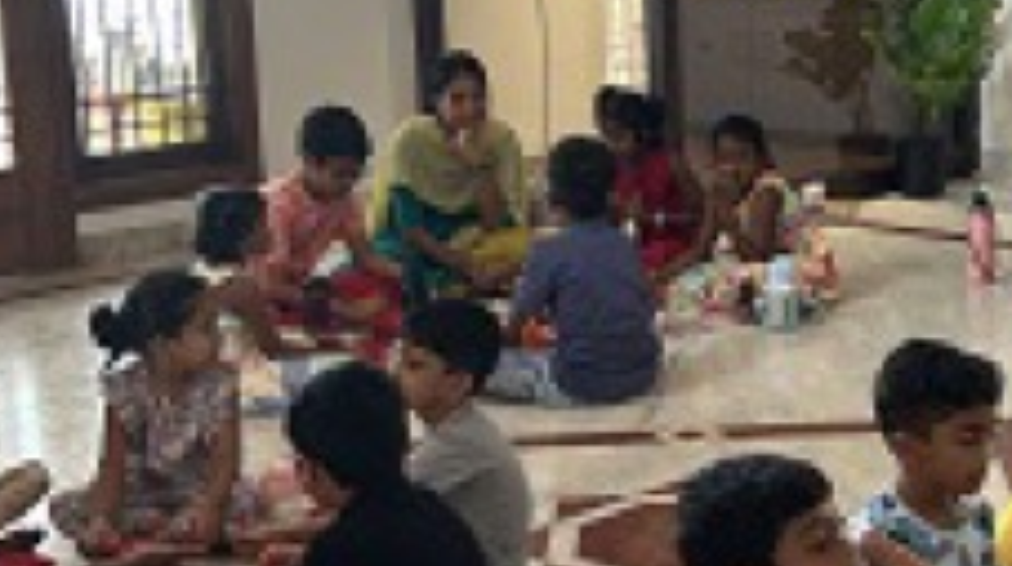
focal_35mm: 80
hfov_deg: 26.1
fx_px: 2144
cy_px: 227
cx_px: 794
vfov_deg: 15.0
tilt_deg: -11.3
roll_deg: +0.8
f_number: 1.5
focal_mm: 5.7
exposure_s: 1/50
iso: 100
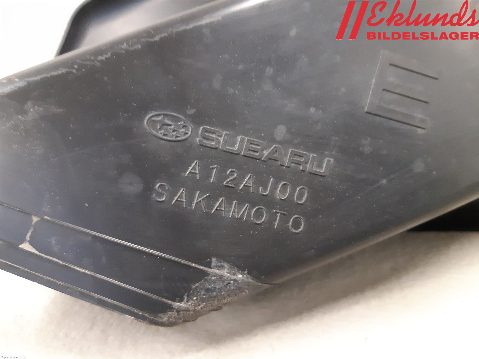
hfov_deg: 67.3
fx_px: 360
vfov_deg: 53.1
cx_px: 240
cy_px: 180
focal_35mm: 26
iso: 500
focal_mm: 3.93
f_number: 1.7
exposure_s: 1/24
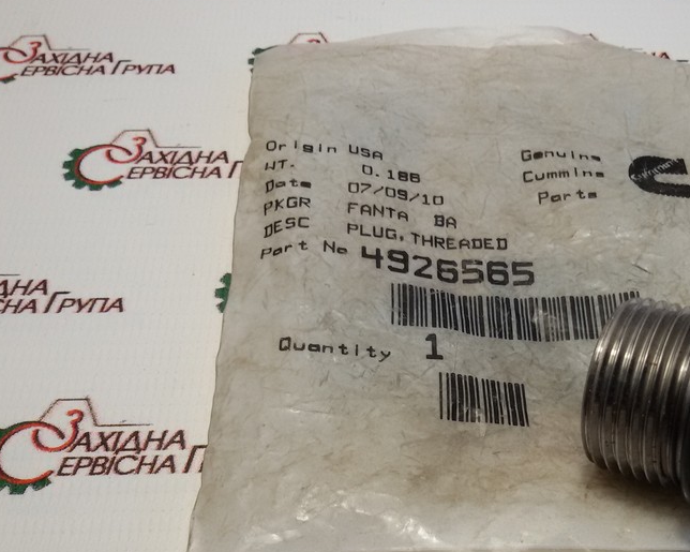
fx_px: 960
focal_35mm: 47
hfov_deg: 39.0
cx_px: 474
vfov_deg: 31.9
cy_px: 343
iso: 64
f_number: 2.4
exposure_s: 1/100
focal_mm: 2.93
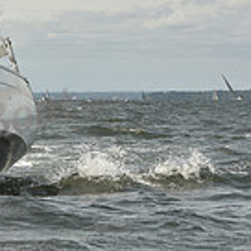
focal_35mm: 253
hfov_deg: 6.7
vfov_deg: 6.9
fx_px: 2075
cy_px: 54
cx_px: -229
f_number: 9
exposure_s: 1/800
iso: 250
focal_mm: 70
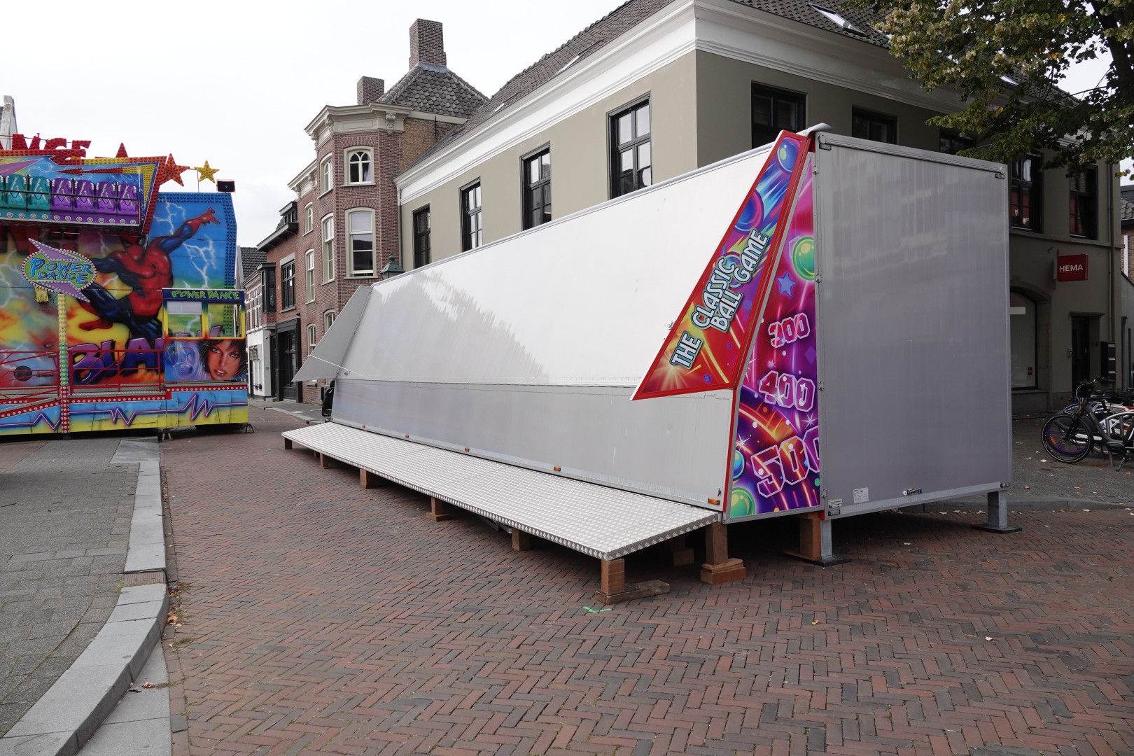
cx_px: 567
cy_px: 378
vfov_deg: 53.1
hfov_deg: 73.7
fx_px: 756
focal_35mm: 24
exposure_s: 1/500
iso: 100
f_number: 4
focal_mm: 8.8
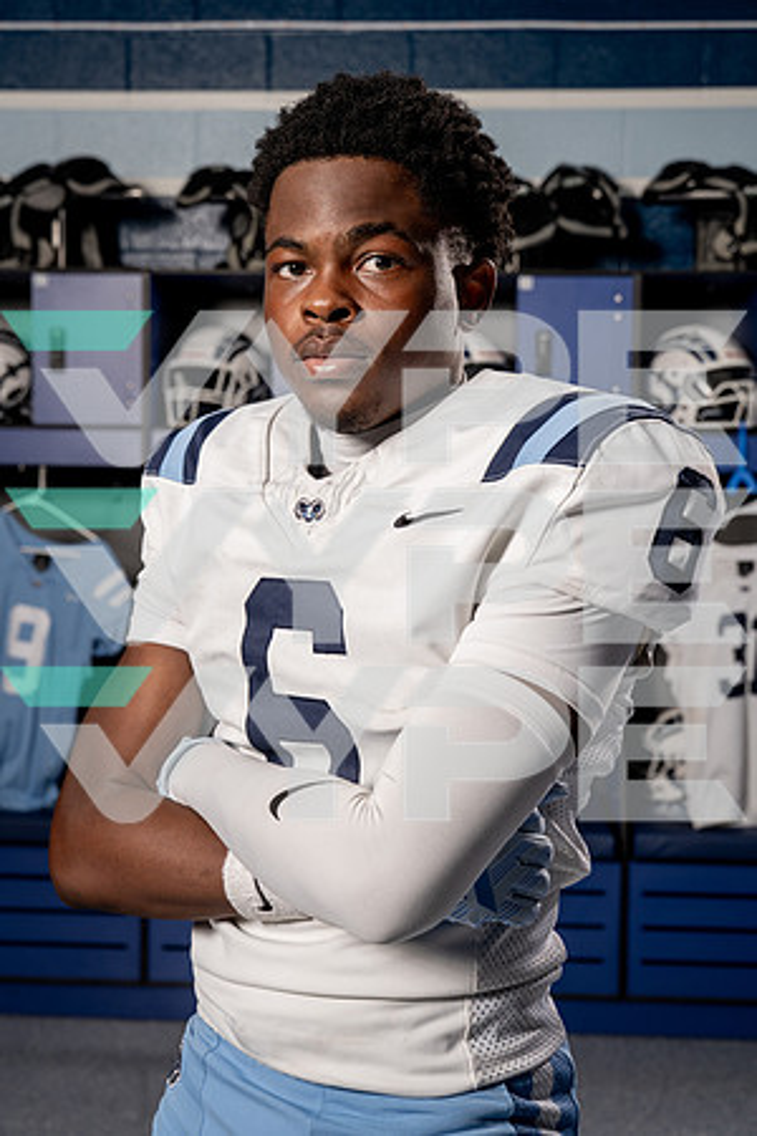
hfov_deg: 28.1
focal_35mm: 48
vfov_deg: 41.1
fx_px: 1514
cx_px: 378
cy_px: 568
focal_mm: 48
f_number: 5.6
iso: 500
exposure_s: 1/250
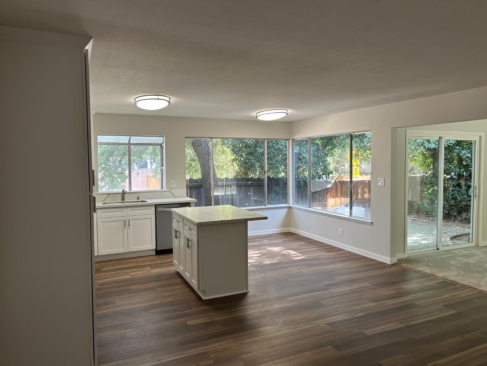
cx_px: 244
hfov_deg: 67.3
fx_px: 366
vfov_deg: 53.1
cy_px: 183
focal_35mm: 26
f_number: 1.5
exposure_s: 1/120
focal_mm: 5.7
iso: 100
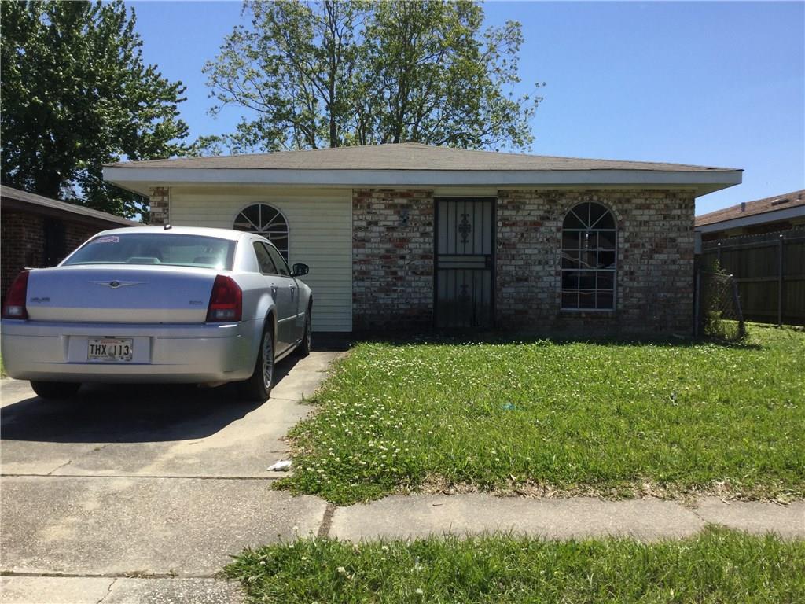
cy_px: 302
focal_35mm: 31
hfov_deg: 58.4
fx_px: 721
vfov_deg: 45.4
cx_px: 402
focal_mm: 3.3
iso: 25
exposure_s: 1/1431
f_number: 2.4
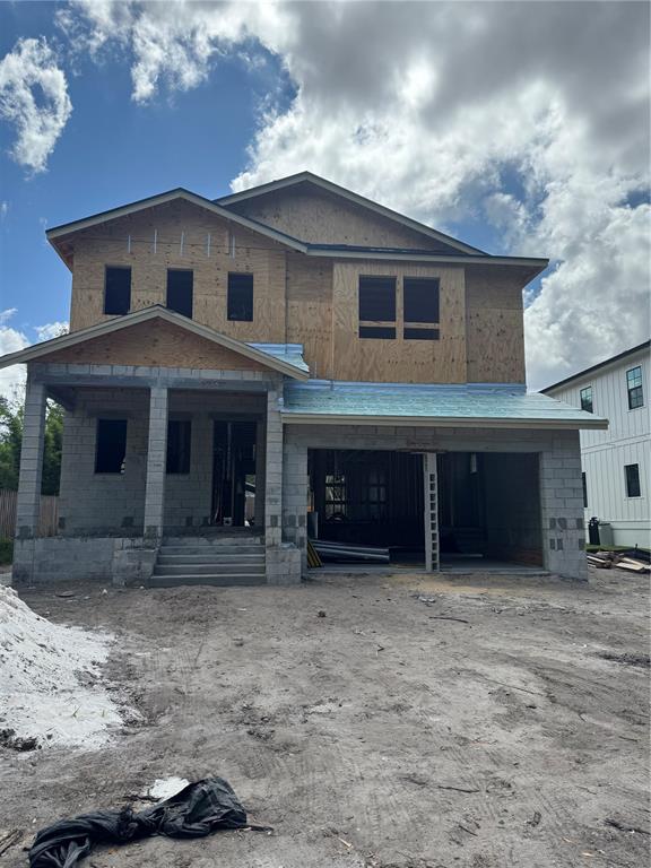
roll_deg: -0.5
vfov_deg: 71.6
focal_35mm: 24
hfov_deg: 56.8
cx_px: 326
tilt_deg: +7.2
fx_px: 602
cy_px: 434
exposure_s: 1/4950
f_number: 1.78
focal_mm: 6.76
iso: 80
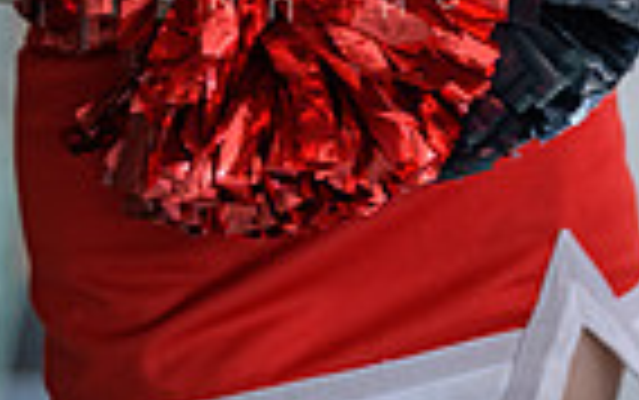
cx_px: 248
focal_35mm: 361
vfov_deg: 3.6
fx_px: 6292
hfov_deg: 5.8
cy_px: -557
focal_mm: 112
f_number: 2.8
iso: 250
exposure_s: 1/125
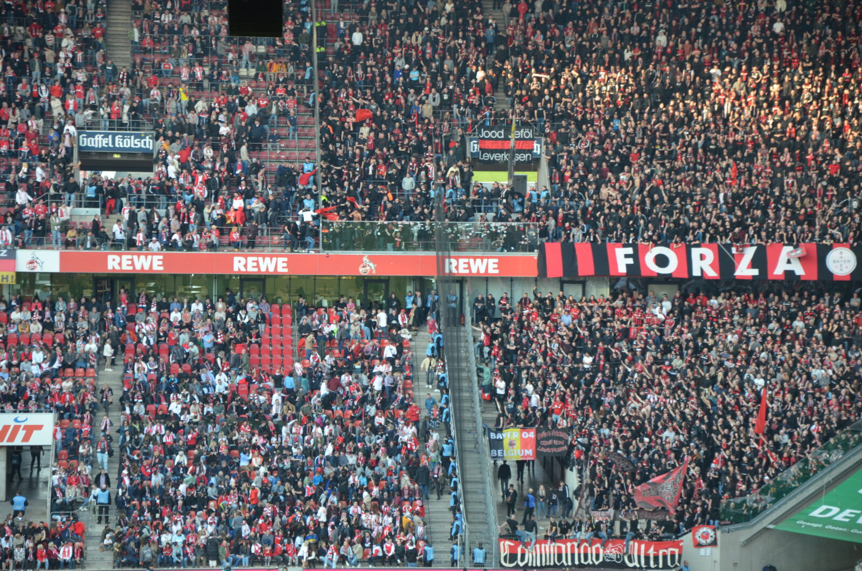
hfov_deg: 13.1
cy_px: 286
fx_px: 3764
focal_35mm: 158
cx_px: 431
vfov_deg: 8.7
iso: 800
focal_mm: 105
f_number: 5.6
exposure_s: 1/160
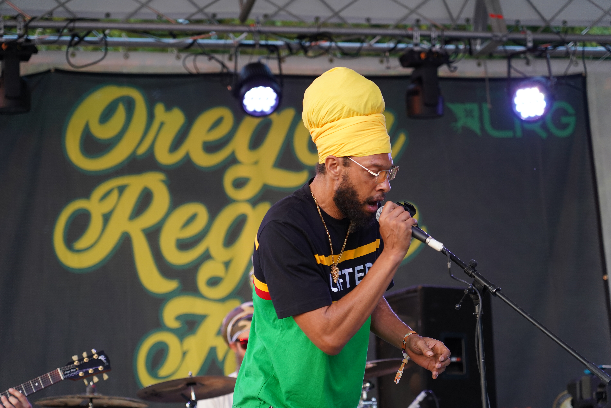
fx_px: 1782
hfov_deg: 19.5
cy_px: 204
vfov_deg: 13.0
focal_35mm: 105
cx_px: 306
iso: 1000
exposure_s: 1/160
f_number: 4
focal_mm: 105
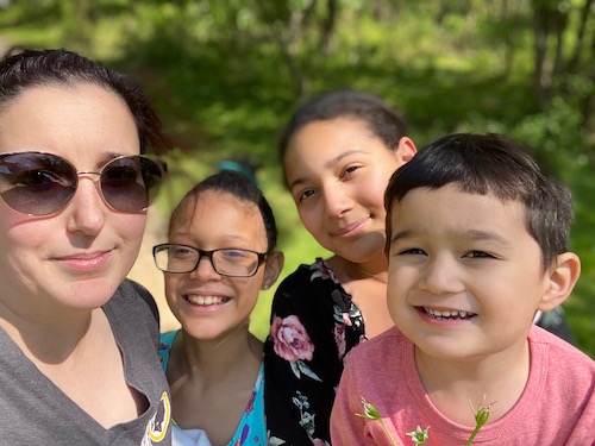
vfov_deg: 46.8
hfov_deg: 60.0
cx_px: 298
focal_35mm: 30
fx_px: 516
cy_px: 223
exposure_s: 1/386
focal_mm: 2.71
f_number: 2.2
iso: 25
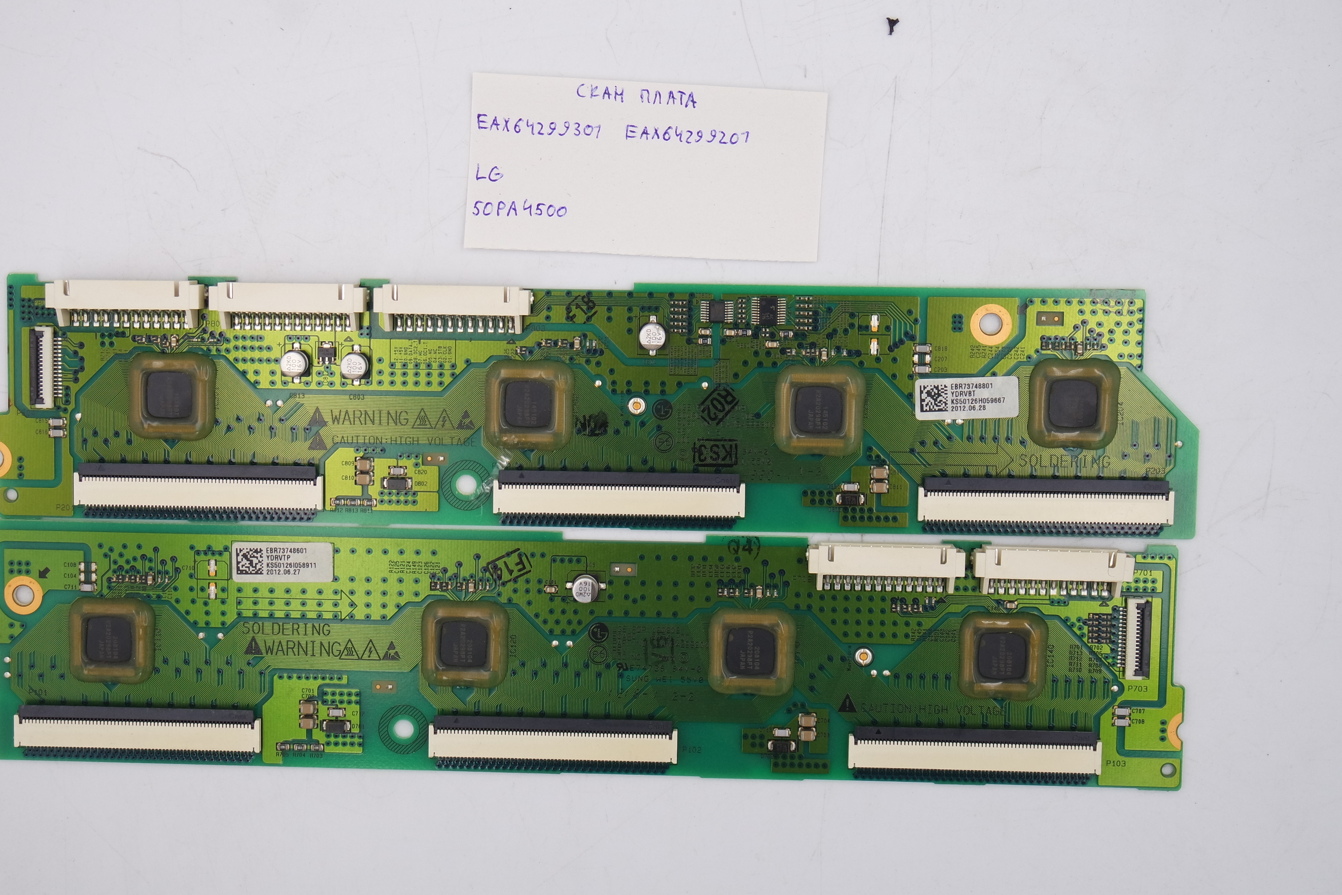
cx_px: 657
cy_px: 398
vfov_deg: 25.1
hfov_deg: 36.9
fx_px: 2013
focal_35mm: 54
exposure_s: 1/125
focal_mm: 18
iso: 160
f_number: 5
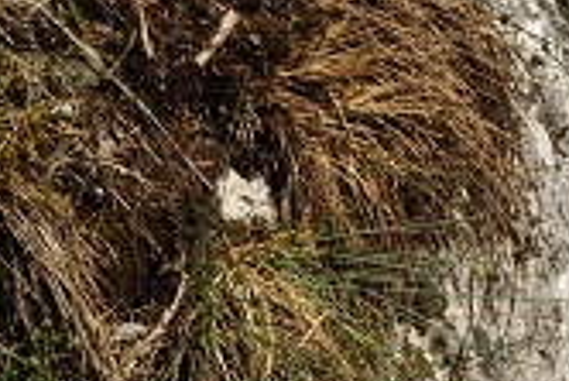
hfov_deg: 3.4
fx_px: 9703
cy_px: 7
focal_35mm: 613
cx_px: 291
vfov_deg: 2.2
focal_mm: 85
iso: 100
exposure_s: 1/125
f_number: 13
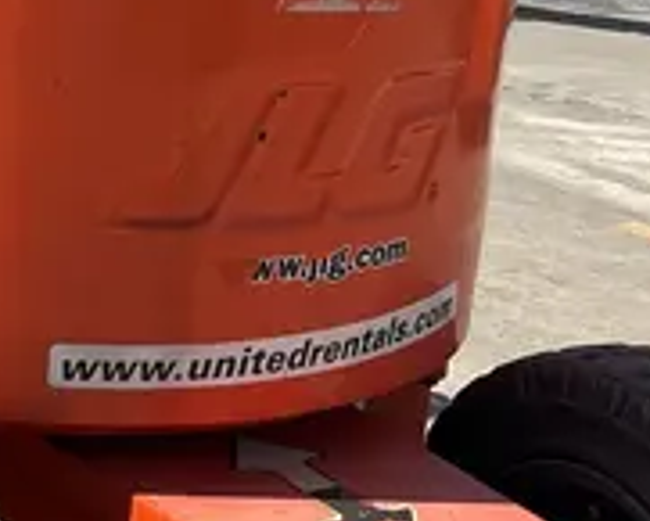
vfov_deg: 14.7
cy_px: 16
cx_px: -176
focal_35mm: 103
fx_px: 1983
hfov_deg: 17.5
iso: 50
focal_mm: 5.96
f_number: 1.6
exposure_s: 1/4082
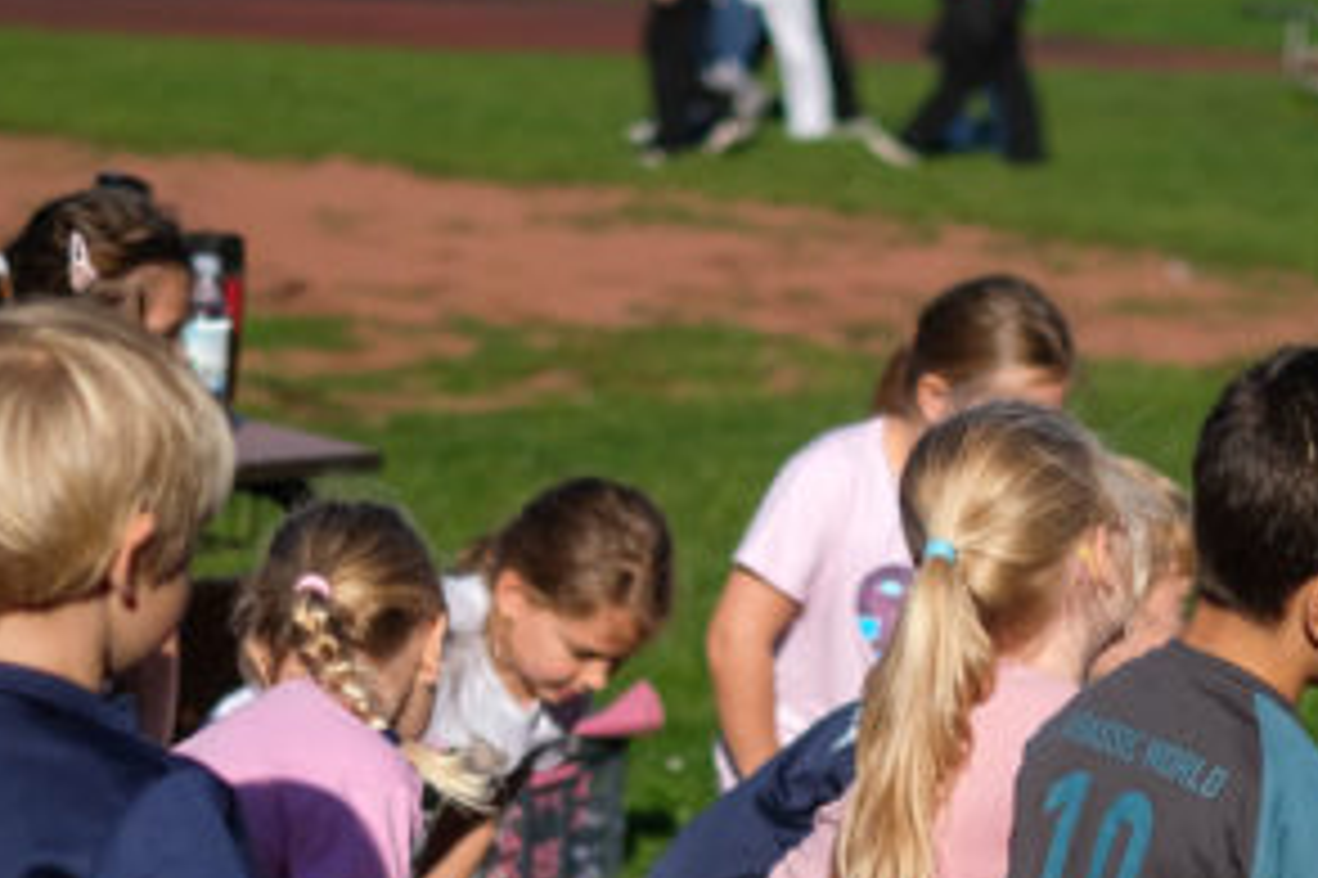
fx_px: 5086
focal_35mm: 139
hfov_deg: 14.7
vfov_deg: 9.8
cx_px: 1026
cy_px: 837
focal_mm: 35
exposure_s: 1/16000
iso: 200
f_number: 1.6
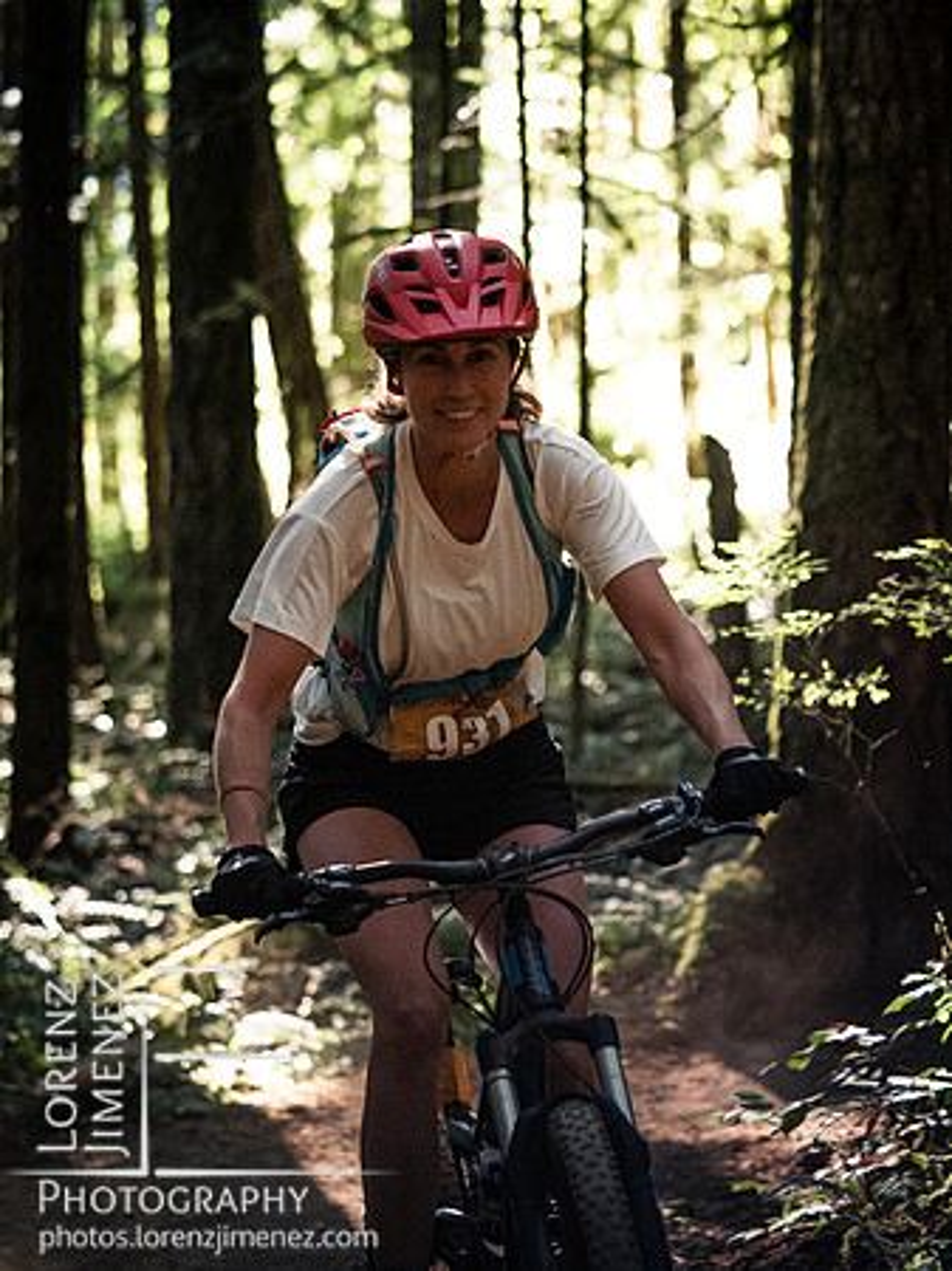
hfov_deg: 9.4
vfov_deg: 12.5
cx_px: 476
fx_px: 5799
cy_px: 636
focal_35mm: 158
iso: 3200
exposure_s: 1/1000
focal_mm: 79
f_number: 2.8
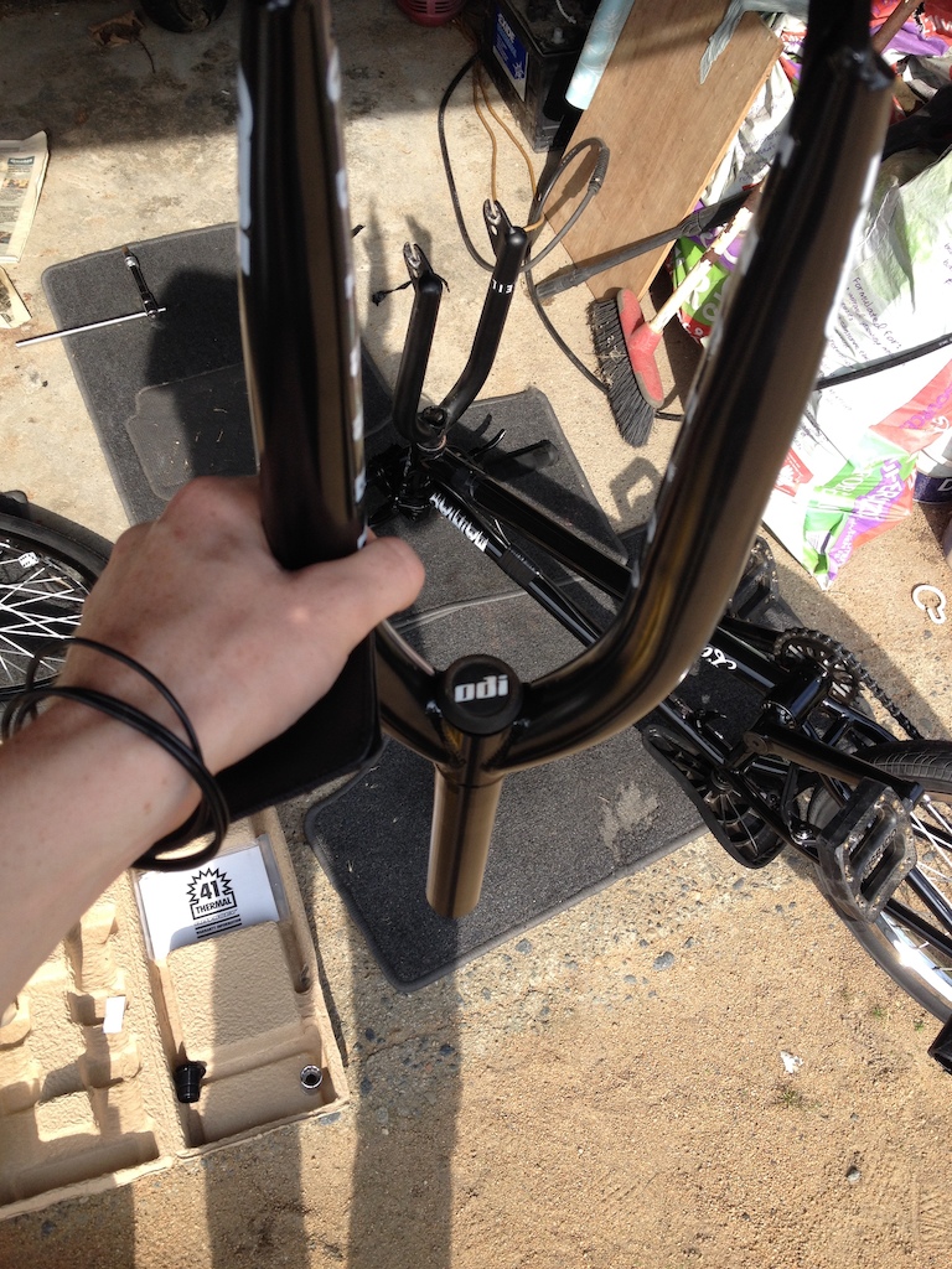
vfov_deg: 52.6
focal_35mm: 35
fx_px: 1283
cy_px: 634
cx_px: 476
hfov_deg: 40.7
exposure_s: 1/557
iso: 50
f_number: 2.4
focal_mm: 4.28
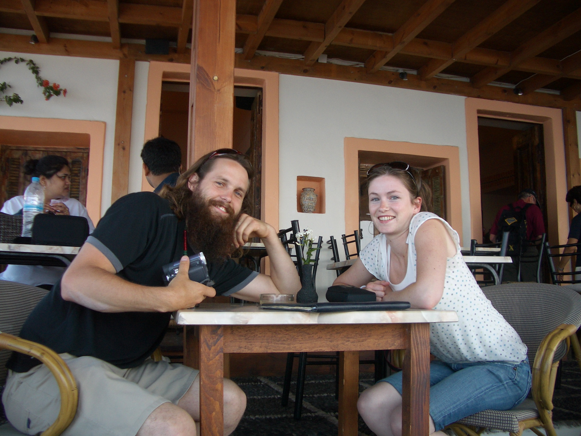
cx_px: 290
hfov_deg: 52.6
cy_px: 218
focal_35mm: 35
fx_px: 587
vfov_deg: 40.7
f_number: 2.6
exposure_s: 1/200
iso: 50
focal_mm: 5.8
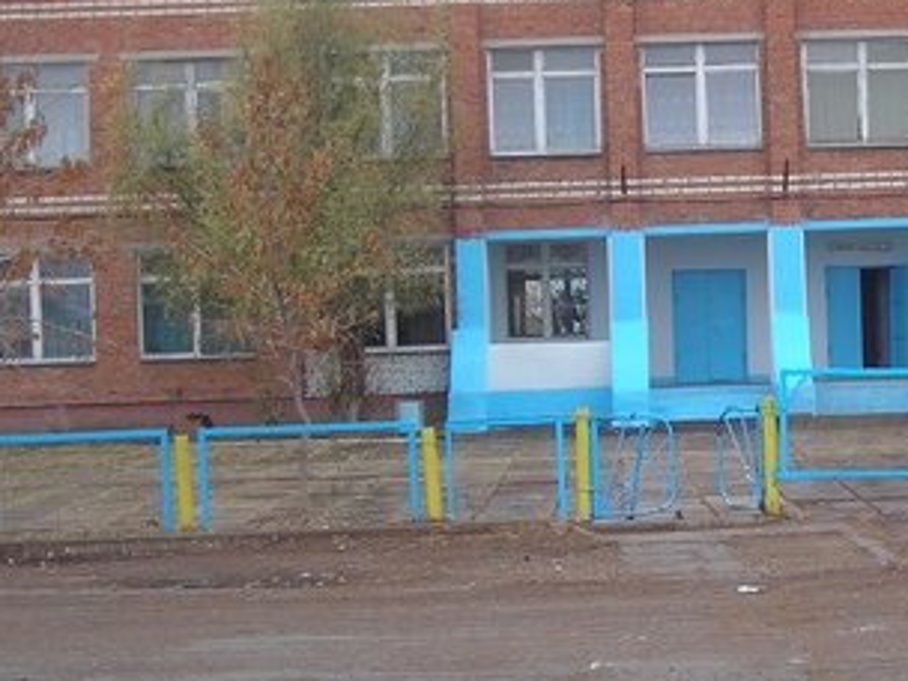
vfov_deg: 14.8
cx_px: 857
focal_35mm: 100
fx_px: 2623
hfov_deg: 19.2
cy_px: 376
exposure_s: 1/30
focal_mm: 6.3
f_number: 3.2
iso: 76
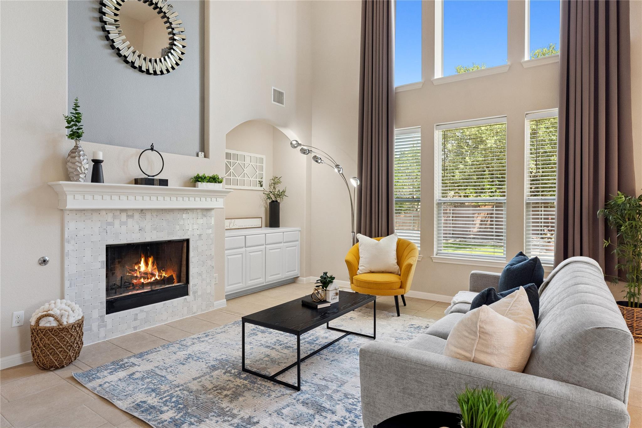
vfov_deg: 61.9
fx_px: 357
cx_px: 321
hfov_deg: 84.0
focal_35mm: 20
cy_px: 214
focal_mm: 20
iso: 1600
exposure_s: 1/60
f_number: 8
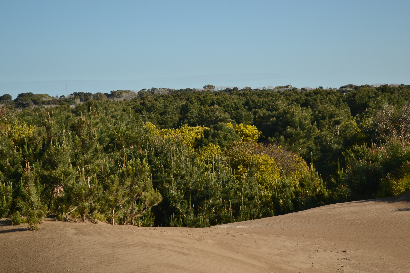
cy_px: 136
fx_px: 940
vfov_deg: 16.6
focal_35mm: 82
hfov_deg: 24.6
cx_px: 205
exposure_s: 1/400
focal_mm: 55
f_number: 5.6
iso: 100
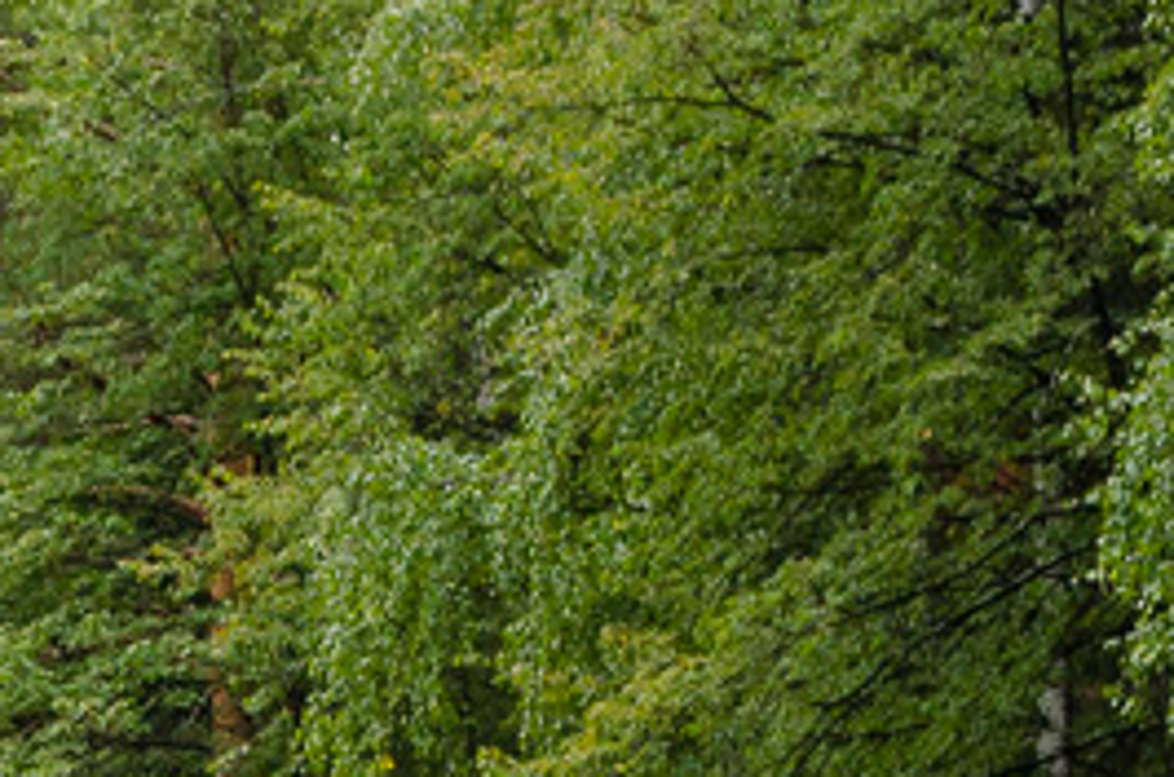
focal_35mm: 324
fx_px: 10554
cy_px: 1616
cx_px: -1576
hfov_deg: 6.1
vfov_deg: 4.2
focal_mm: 45
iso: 200
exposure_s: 1/400
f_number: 7.1
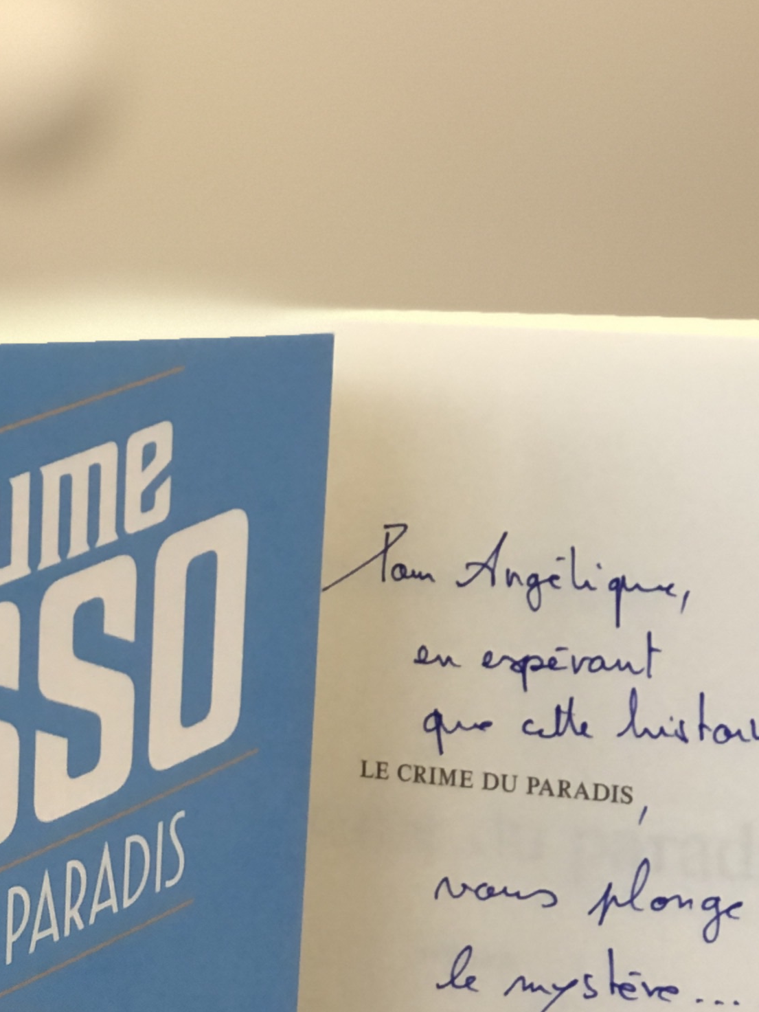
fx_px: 4560
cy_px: 1061
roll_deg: -1.9
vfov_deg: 12.5
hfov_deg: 9.5
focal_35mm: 156
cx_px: 36
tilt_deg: -12.4
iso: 125
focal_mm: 6.6
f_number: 2.8
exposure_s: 1/33
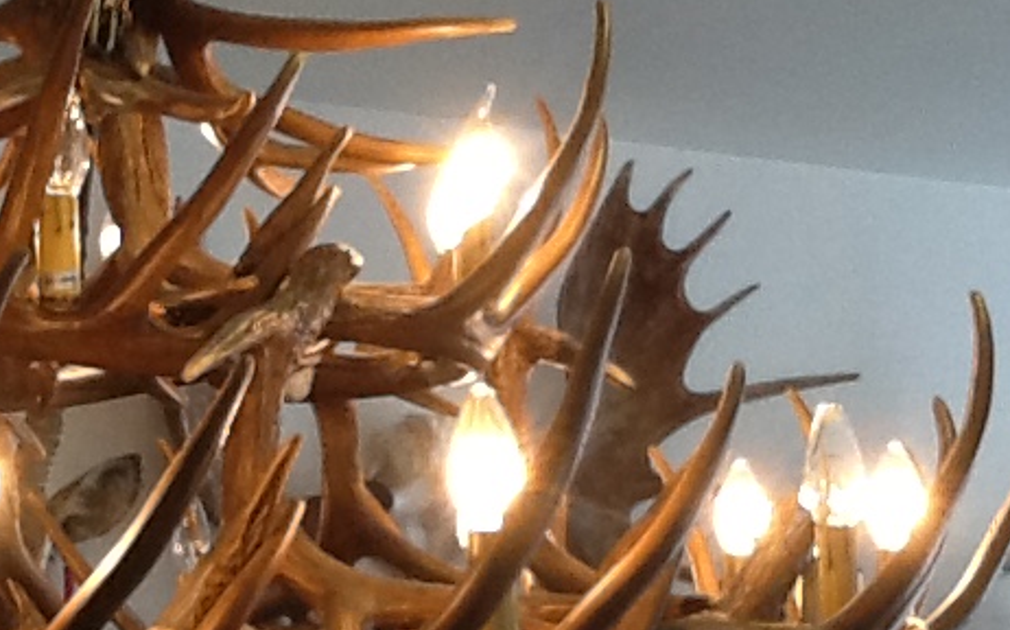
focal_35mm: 97
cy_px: 385
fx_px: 2668
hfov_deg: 21.1
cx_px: 177
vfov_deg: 13.4
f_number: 2.4
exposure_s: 1/30
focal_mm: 2.03
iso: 64
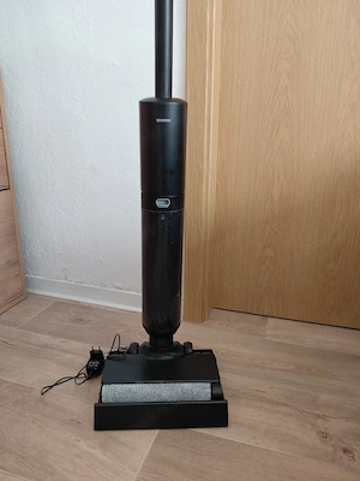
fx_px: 347
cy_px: 240
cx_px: 180
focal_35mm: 25
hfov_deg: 54.9
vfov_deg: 69.4
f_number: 1.8
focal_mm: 4.69
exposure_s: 1/50.3
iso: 125
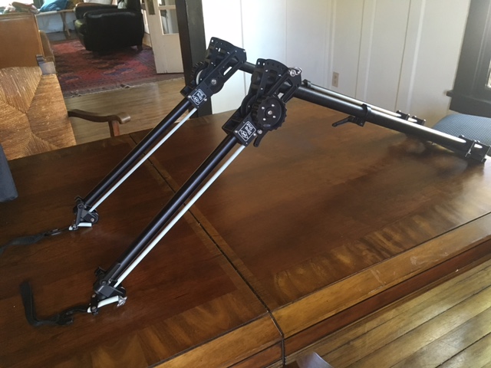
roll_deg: +4.3
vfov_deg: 48.2
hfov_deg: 61.7
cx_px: 246
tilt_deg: -29.2
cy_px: 184
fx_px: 411
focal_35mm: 29
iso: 200
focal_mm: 4.15
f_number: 2.2
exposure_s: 1/30
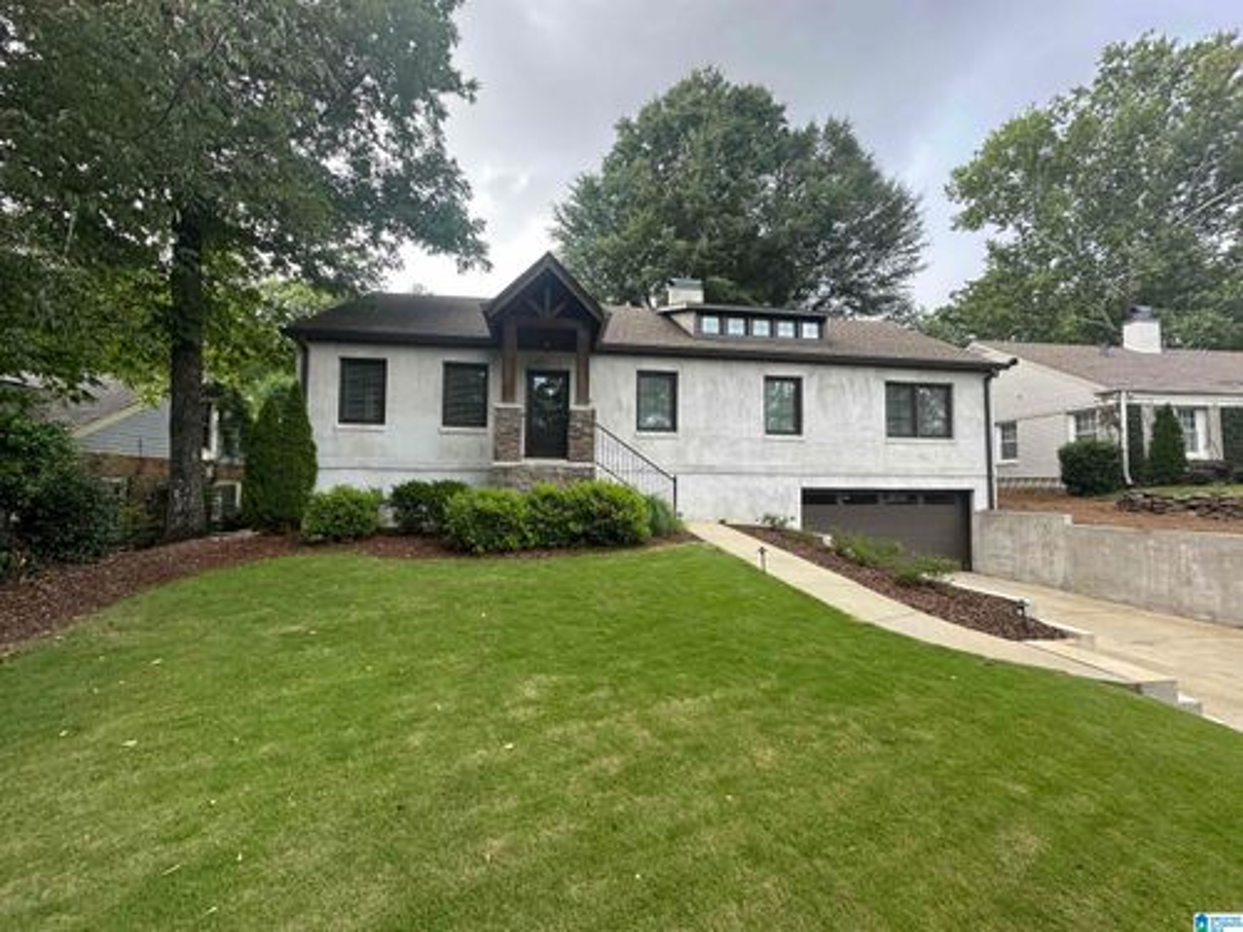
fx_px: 503
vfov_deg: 85.7
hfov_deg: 102.1
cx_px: 622
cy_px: 466
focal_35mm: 14
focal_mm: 2.22
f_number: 2.2
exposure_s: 1/99
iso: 64
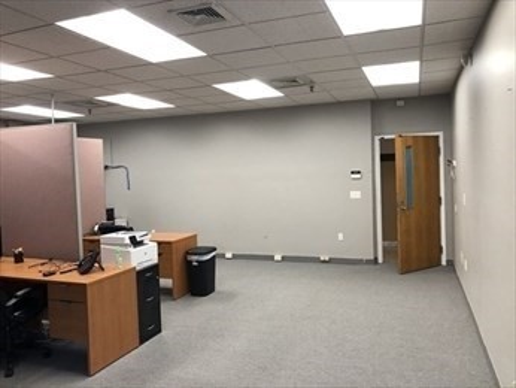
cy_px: 194
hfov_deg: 63.4
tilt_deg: -2.6
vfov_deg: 49.8
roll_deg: +1.9
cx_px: 258
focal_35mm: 28
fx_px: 418
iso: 40
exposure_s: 1/25
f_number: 1.8
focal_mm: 3.99
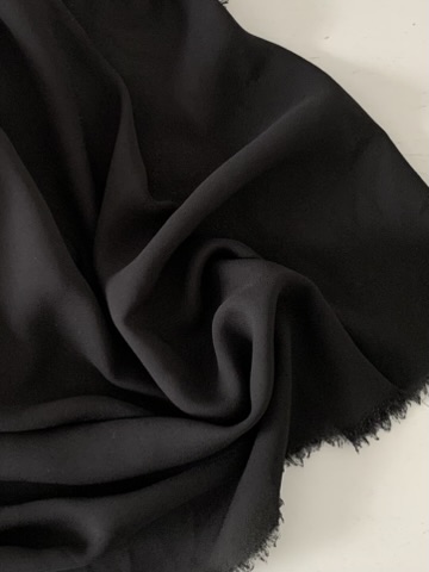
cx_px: 214
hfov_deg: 53.1
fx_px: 430
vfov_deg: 67.3
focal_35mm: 26
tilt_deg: -80.9
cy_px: 286
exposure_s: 1/35
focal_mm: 4.25
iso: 400
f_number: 1.8
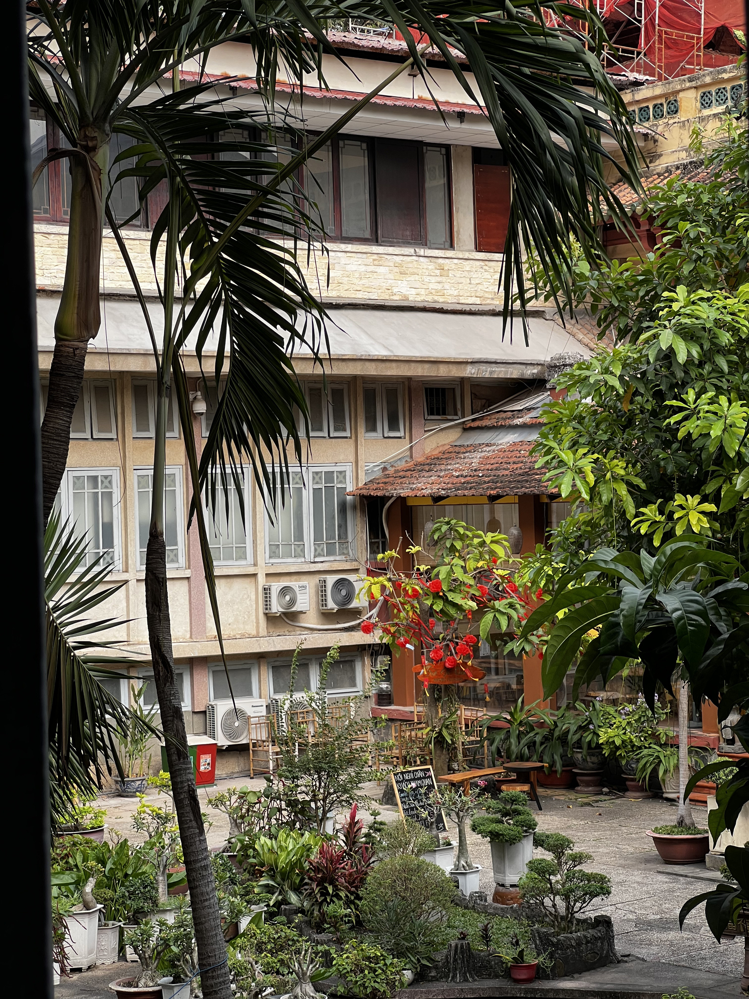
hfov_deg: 19.1
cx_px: 374
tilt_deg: +0.9
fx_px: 2221
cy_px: 500
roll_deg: +1.7
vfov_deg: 25.3
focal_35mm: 77
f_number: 2.8
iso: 32
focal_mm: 9
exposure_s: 1/160
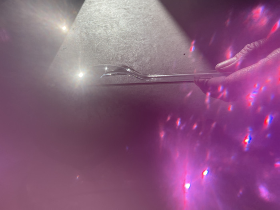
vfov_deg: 53.1
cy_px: 105
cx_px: 140
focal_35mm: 26
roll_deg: +2.6
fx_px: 210
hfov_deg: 67.3
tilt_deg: -41.3
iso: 32
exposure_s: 1/4831
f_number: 1.6
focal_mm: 4.2
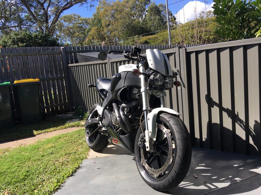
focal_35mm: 29
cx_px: 130
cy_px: 98
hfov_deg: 61.7
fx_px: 219
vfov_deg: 48.2
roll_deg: +5.4
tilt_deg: -8.7
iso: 25
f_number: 2.2
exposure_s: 1/680
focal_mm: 4.15
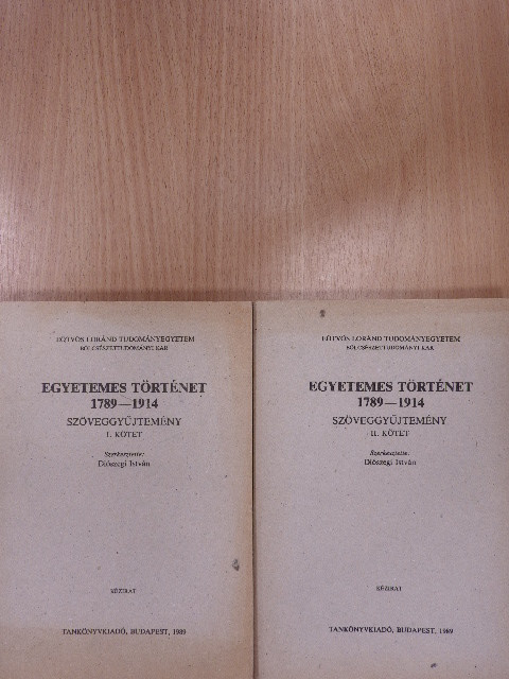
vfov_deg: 55.4
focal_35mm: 33
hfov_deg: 42.9
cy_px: 340
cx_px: 254
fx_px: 647
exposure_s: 1/30
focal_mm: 5.9
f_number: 3.6
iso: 100
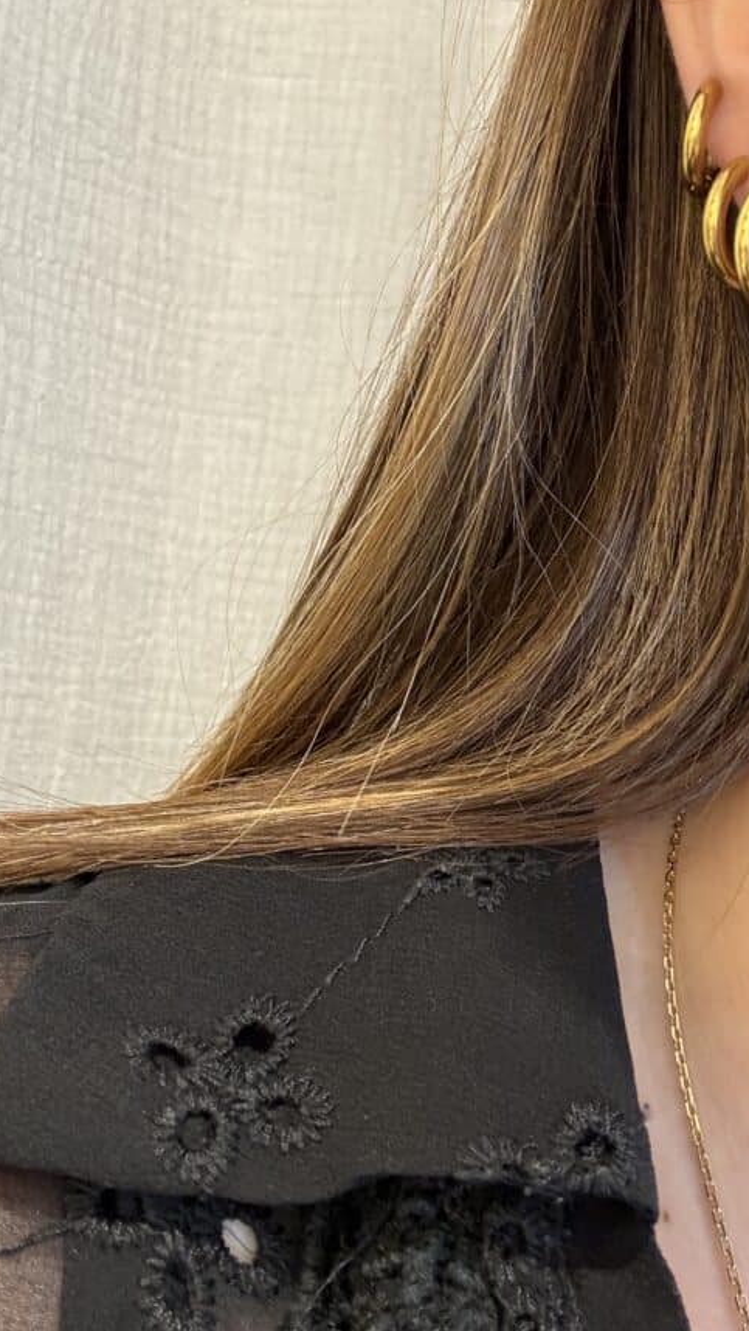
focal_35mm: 39
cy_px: 589
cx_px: 513
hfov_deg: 30.2
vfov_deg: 51.5
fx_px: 1376
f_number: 1.9
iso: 200
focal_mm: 2.69
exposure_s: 1/50
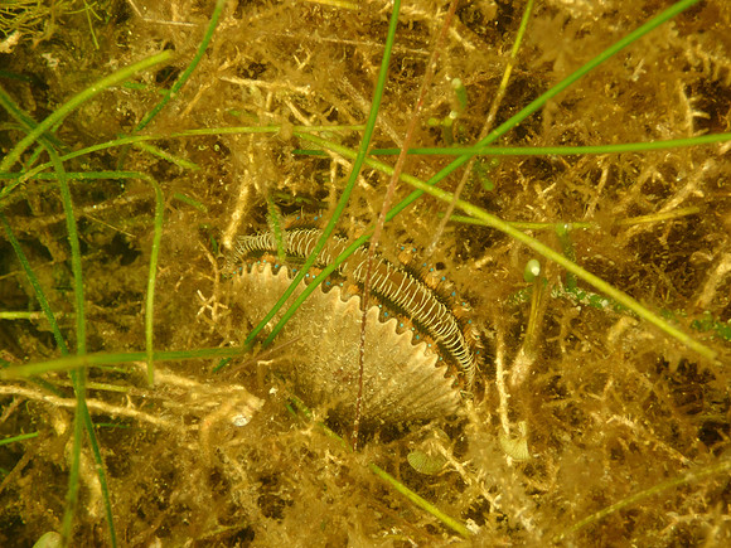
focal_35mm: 62
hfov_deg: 31.2
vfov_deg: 23.7
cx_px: 366
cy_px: 274
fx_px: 1309
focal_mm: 11.09
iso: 200
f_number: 3.6
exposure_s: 1/100
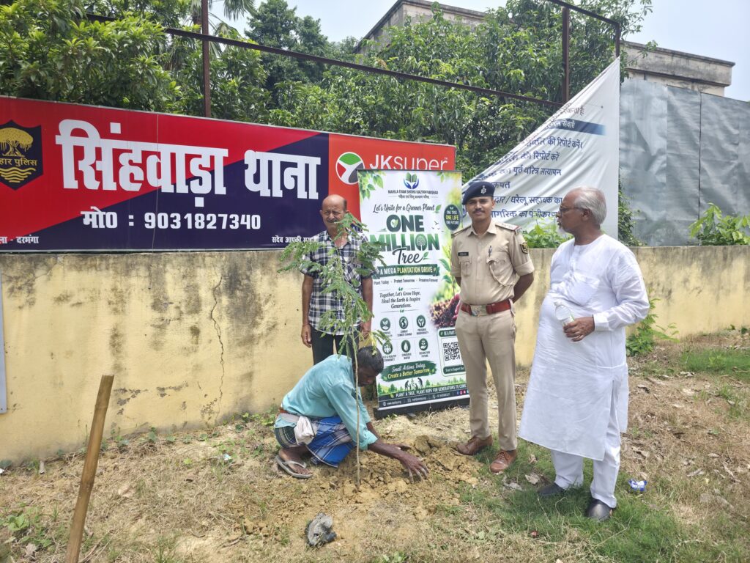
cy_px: 282
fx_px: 498
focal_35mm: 23
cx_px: 375
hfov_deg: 73.9
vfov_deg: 58.9
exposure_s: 1/2307
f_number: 1.7
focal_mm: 6.3
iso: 50
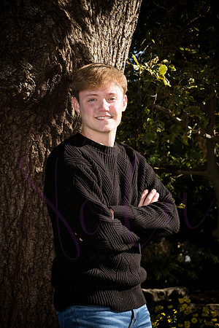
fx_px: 1141
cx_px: 110
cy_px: 164
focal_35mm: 125
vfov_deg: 16.4
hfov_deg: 11.0
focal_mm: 125
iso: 800
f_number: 18
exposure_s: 1/500
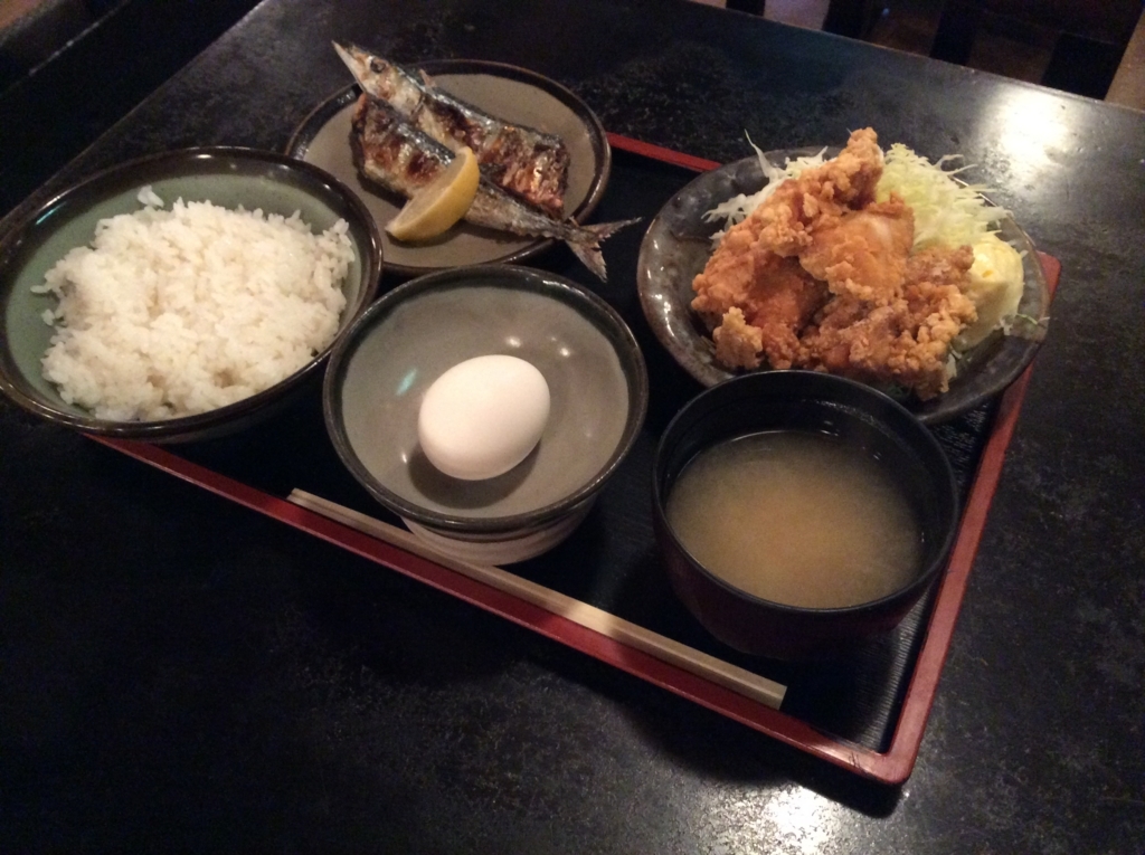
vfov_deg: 44.1
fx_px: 1057
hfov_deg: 56.9
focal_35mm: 32
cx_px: 572
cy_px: 428
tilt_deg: -53.2
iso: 320
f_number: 2.4
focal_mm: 3.3
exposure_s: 1/15
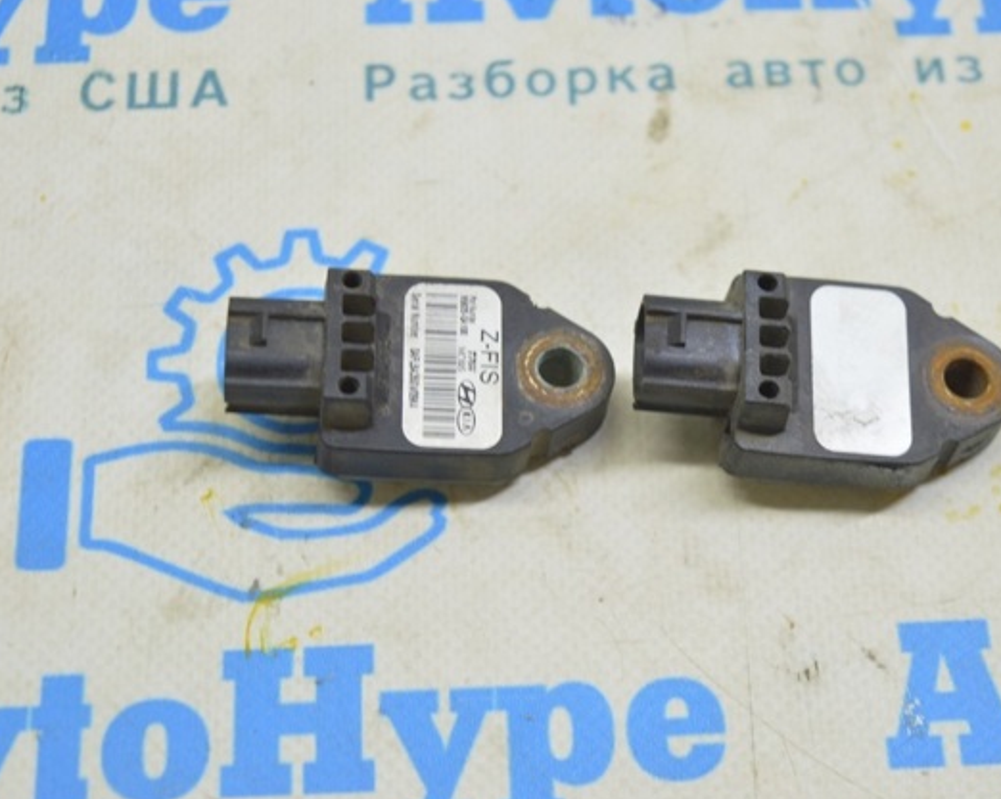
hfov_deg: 27.5
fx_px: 2043
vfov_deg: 22.1
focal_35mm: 69
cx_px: 531
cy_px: 401
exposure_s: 1/20
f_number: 5.6
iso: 400
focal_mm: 40
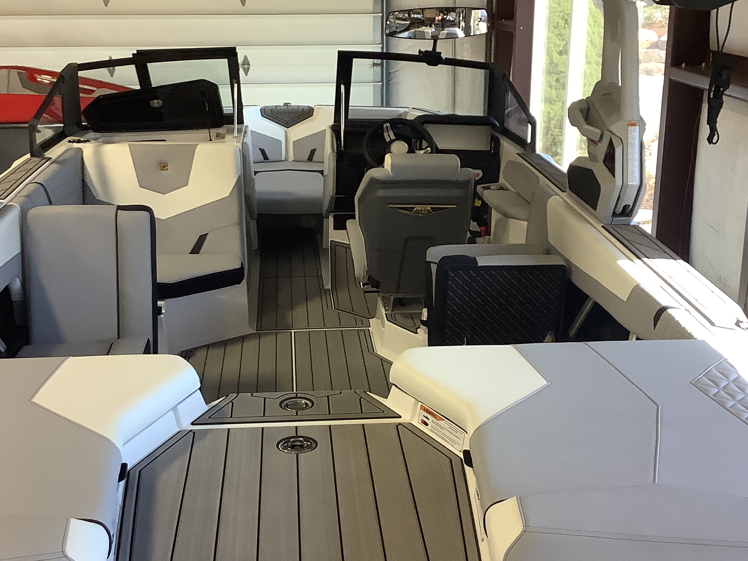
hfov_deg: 39.7
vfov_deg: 30.3
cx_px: 377
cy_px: 294
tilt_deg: -18.4
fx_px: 1037
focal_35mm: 48
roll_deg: +1.7
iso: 125
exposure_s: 1/60
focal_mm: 3.3
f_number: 2.4
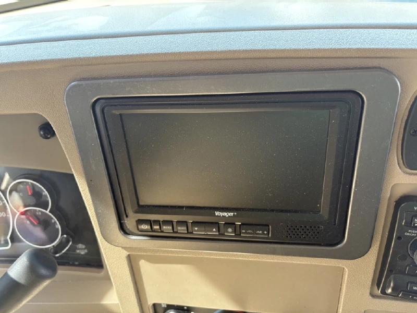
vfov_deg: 53.1
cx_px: 208
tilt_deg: -46.3
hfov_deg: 67.3
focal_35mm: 26
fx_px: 313
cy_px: 156
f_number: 1.6
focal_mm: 5.96
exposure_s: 1/120
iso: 125
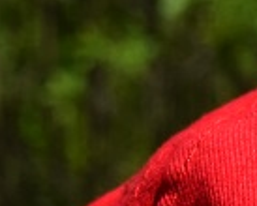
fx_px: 2971
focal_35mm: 390
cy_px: 530
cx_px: 619
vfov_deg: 3.9
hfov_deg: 4.8
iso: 200
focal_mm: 38
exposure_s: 1/500
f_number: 11
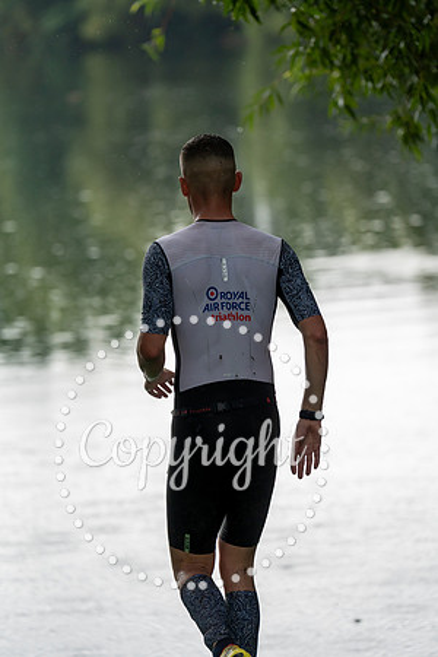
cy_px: 328
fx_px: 3285
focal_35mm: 180
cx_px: 219
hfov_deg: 7.6
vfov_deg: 11.4
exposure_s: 1/1000
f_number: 3.5
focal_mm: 180
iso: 1000
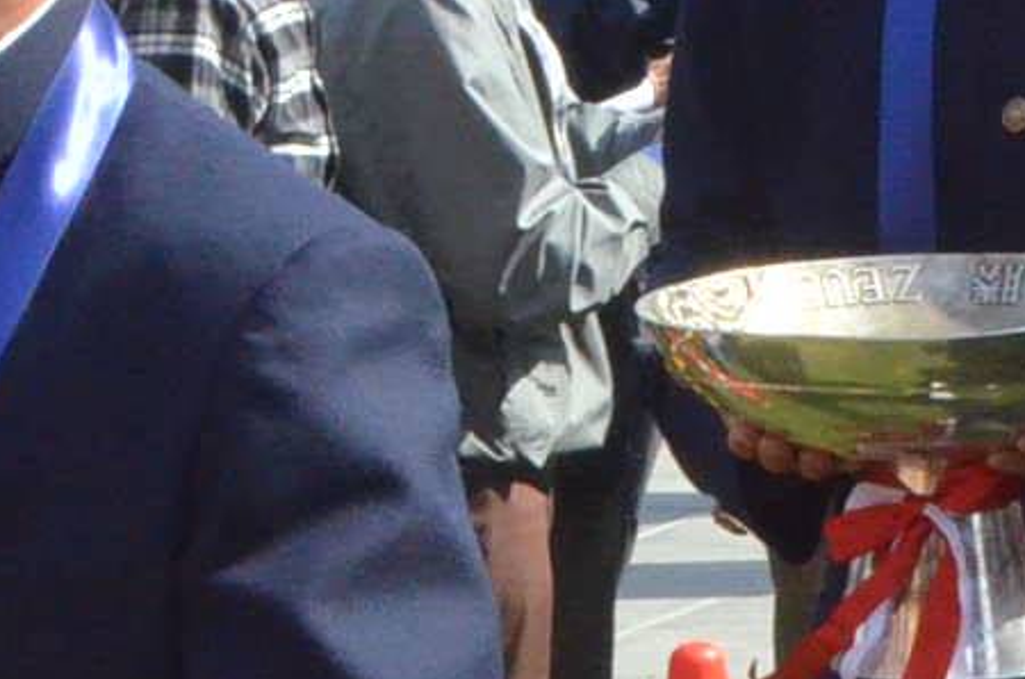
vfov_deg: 5.2
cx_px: -200
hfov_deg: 7.8
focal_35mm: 263
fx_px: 7472
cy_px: 105
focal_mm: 32
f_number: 14
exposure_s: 1/800
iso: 2500
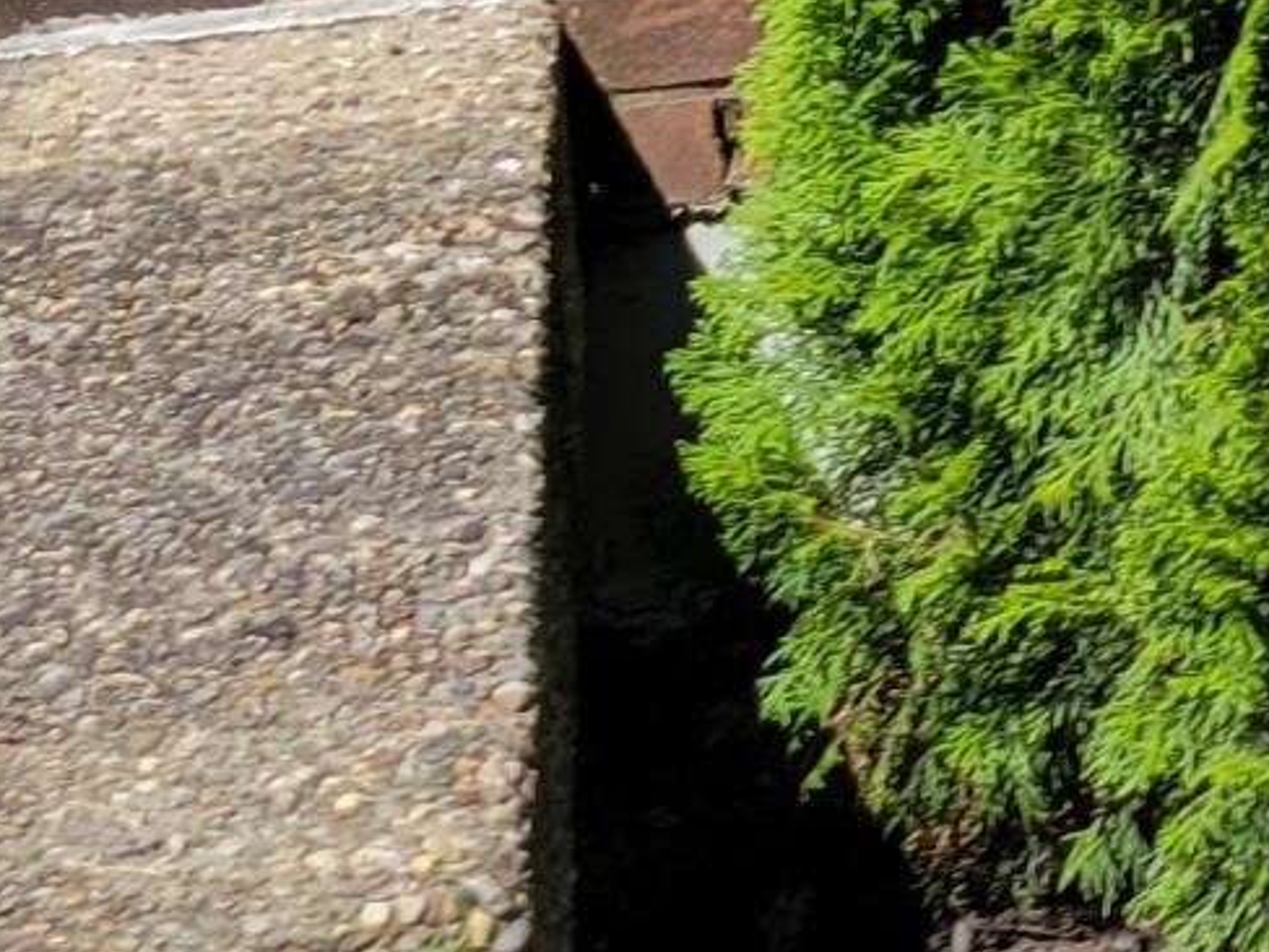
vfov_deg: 8.9
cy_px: -762
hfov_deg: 9.8
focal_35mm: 160
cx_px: 3635
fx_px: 5865
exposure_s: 1/2140
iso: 40
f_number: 1.8
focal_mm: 5.4
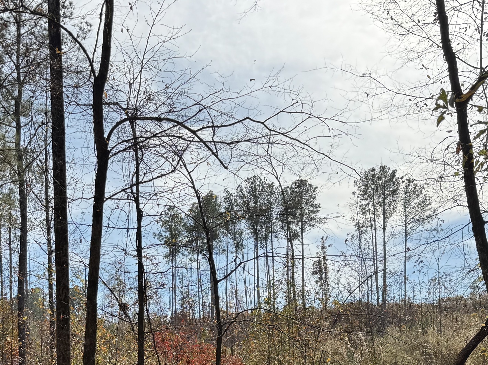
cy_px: 351
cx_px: 131
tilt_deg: +3.4
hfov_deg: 36.1
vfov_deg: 26.7
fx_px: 733
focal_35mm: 52
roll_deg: +0.0
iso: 80
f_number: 1.78
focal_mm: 6.76
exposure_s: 1/3597
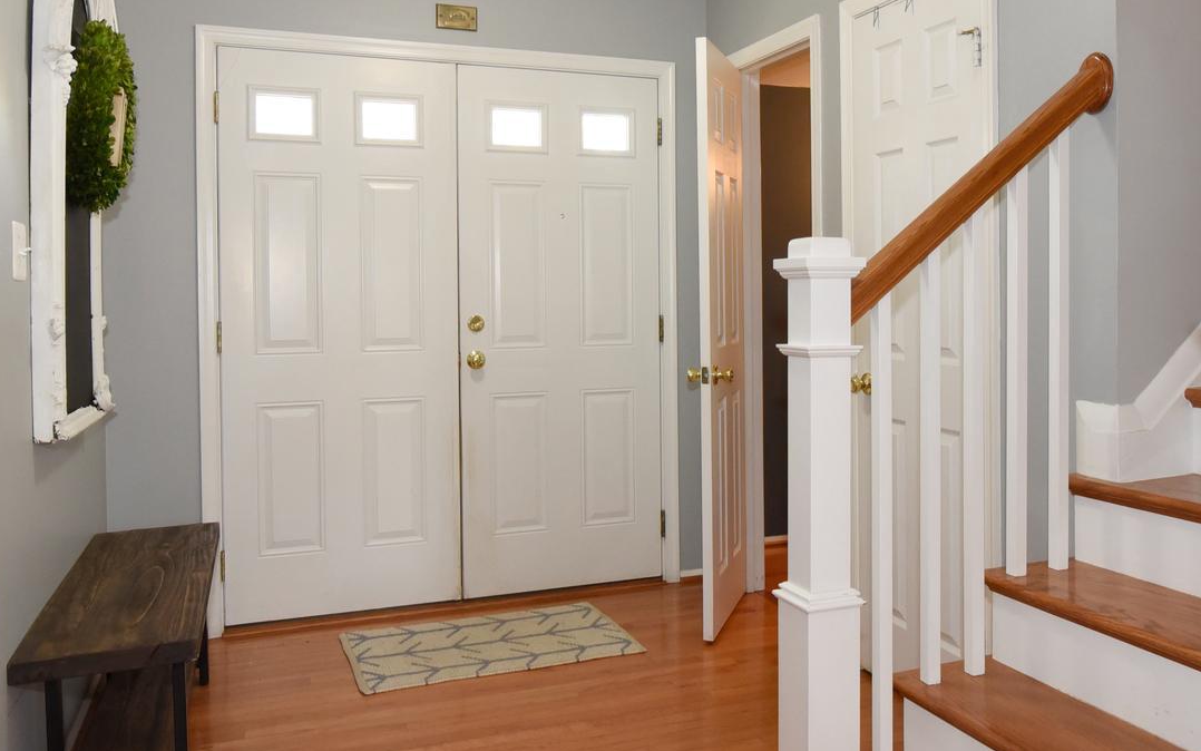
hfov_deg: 61.0
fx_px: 1015
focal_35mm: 31
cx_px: 685
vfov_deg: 40.4
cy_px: 296
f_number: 7.1
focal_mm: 16
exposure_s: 1/80
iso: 2000
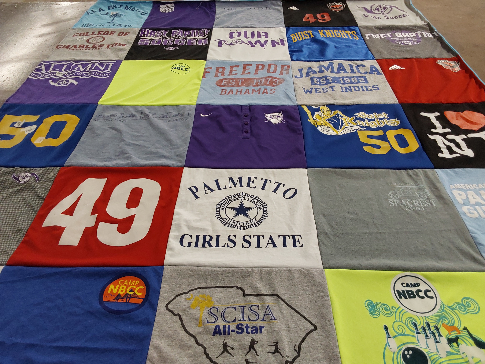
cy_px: 182
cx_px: 242
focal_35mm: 28
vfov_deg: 49.7
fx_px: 392
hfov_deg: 63.4
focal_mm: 2.91
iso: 80
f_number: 1.9
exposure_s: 1/60
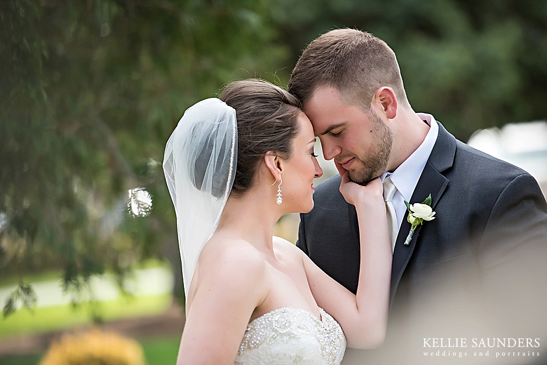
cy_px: 182
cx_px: 274
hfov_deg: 11.1
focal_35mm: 185
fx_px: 2811
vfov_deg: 7.4
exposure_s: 1/1600
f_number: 2.8
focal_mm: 185
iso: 400
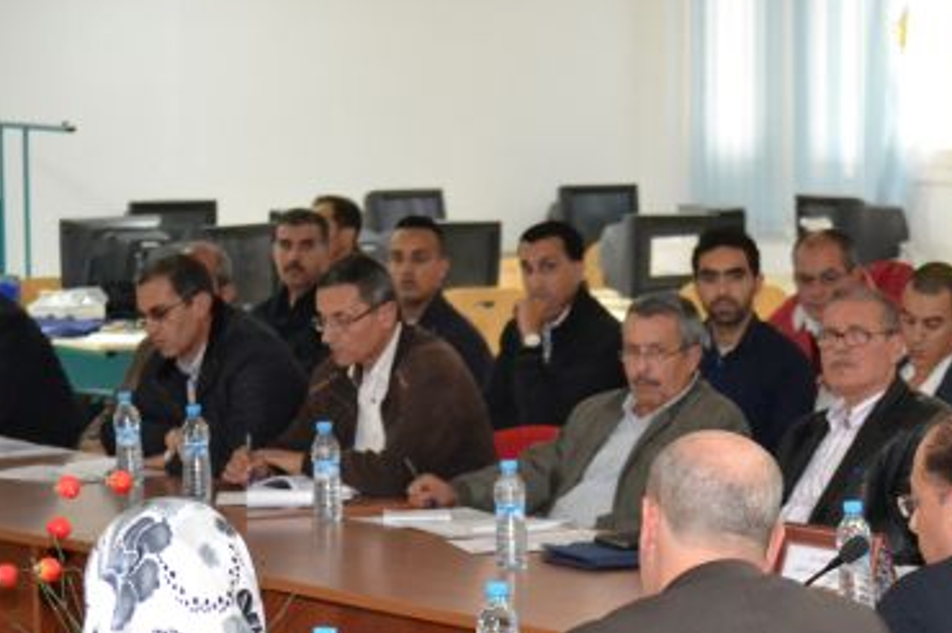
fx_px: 3775
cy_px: 520
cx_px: 741
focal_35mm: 143
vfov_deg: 9.6
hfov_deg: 14.3
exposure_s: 1/60
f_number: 4
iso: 3200
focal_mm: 55
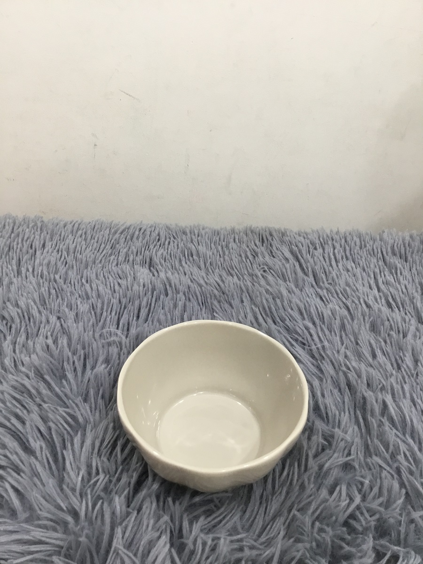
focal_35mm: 31
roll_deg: -0.5
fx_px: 505
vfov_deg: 58.4
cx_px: 212
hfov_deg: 45.4
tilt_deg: -37.6
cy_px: 282
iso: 100
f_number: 2.4
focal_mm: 3.3
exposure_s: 1/33
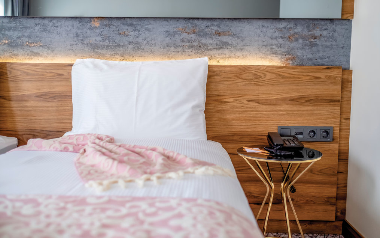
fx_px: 373
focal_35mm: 36
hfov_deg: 54.0
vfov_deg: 35.3
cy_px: 116
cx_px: 189
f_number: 2
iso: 400
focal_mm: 23
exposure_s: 1/250
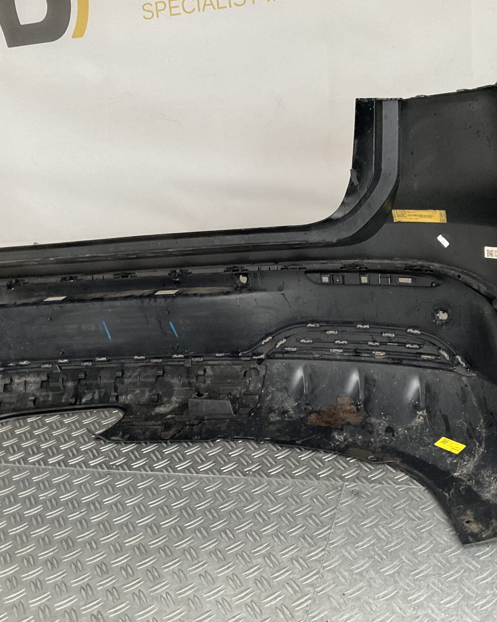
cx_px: 301
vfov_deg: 47.9
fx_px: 699
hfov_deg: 39.0
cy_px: 310
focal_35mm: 38
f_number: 1.8
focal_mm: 3
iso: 160
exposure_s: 1/50
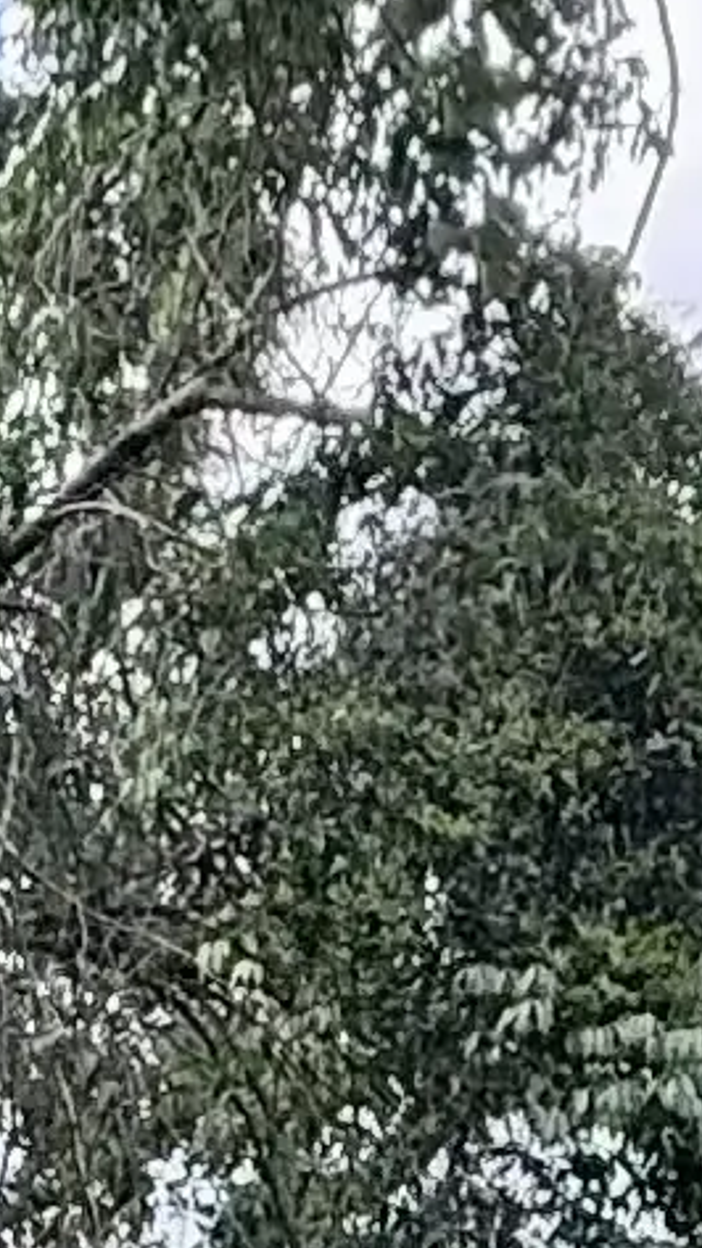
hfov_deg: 9.3
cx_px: 34
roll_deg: -3.5
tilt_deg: -1.3
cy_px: 3037
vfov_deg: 12.6
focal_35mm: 130
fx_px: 4303
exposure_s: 1/379
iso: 64
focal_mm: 2.22
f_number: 2.2
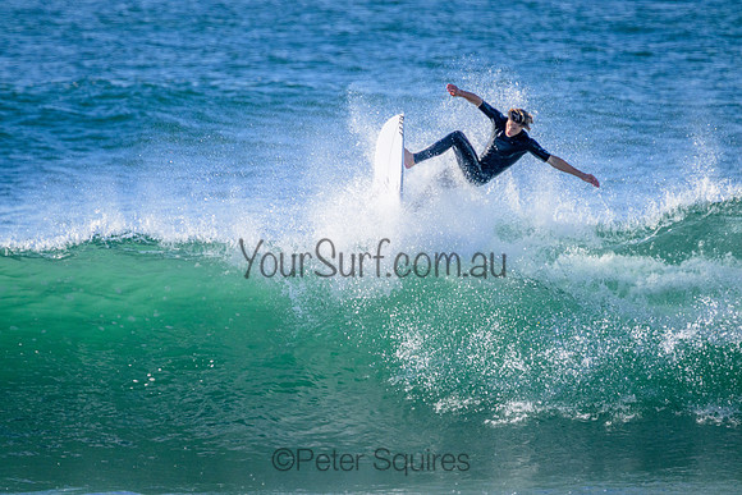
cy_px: 248
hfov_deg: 2.6
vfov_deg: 1.7
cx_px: 371
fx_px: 16492
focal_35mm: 800
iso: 1400
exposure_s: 1/2000
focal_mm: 800
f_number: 11
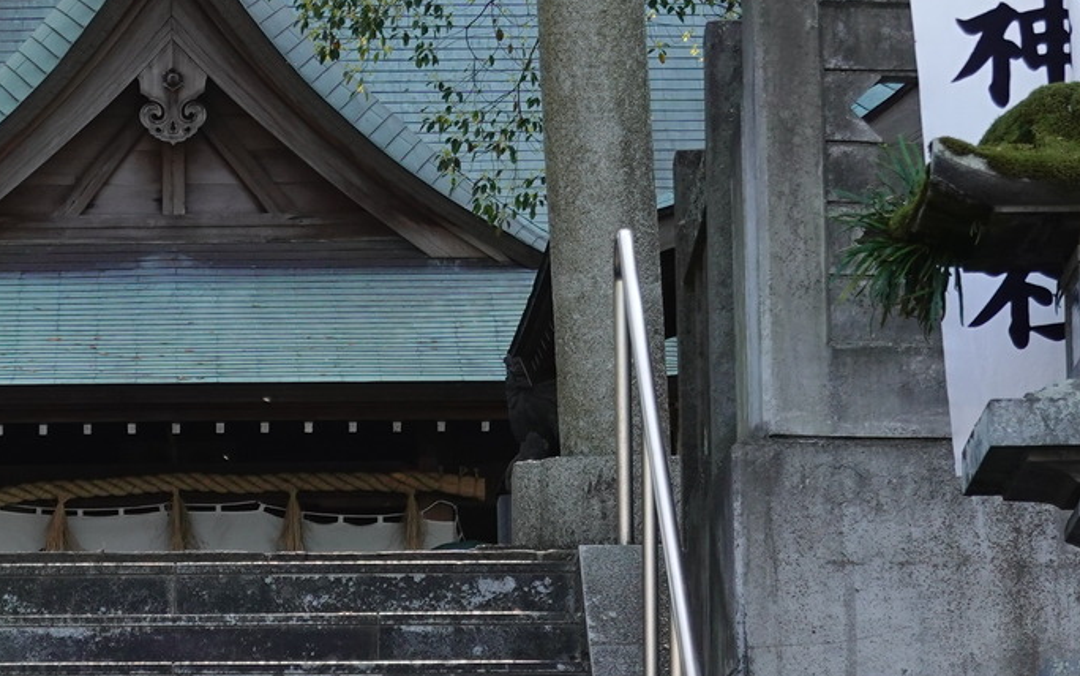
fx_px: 8509
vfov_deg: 4.5
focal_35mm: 289
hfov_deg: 7.2
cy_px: 59
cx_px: 147
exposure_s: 1/125
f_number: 4
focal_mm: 35.31
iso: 125
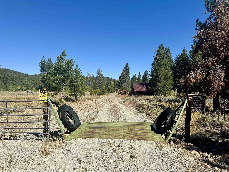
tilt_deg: -0.2
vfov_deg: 56.8
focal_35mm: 24
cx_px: 114
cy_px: 86
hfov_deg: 71.6
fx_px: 159
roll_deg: -0.6
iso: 80
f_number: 1.78
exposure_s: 1/4950
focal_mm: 6.76
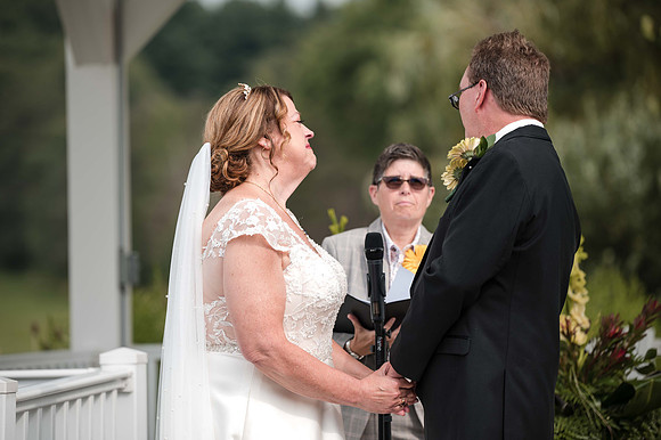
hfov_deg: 10.1
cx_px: 321
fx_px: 3735
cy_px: 214
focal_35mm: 204
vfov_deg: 6.7
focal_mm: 190
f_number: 3.5
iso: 50
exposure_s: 1/500
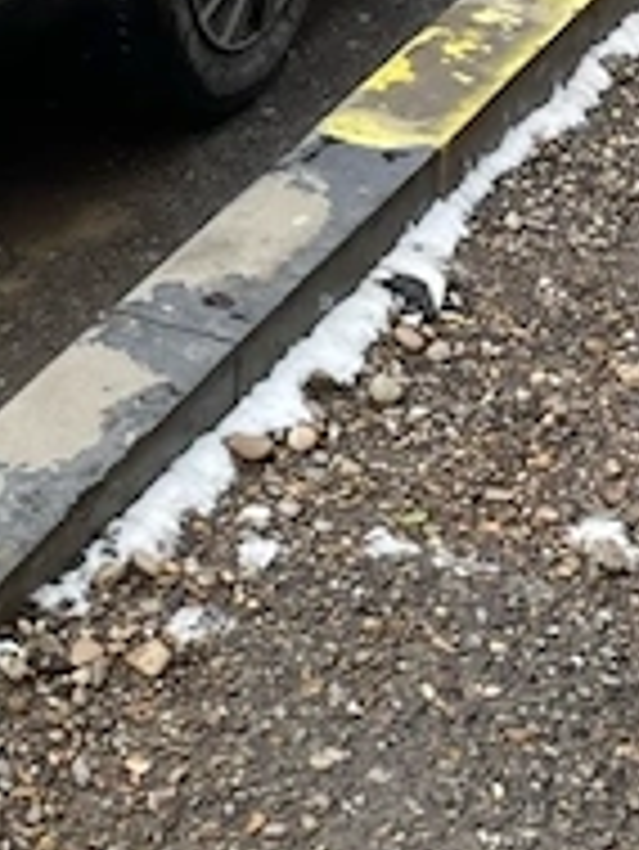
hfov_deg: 13.0
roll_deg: +2.7
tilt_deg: -29.3
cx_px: -189
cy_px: 216
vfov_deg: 17.8
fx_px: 2704
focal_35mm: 110
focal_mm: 4.2
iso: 32
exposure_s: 1/796
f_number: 1.6
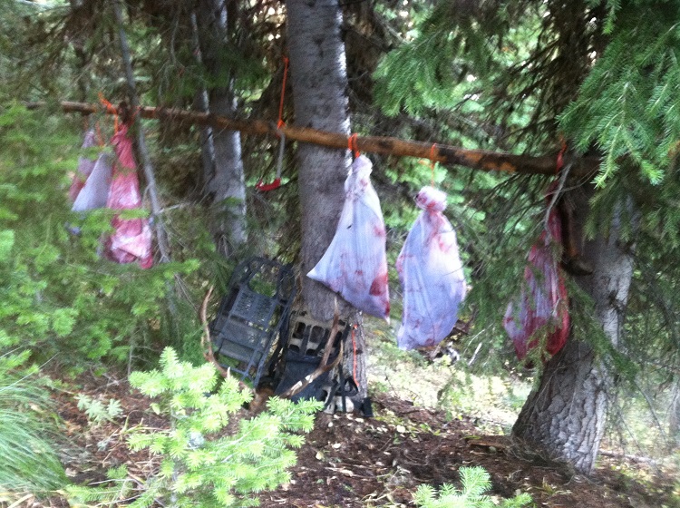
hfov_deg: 52.7
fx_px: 686
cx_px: 340
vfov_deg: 40.6
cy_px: 254
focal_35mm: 35
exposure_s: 1/15
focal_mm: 3.85
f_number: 2.8
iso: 320
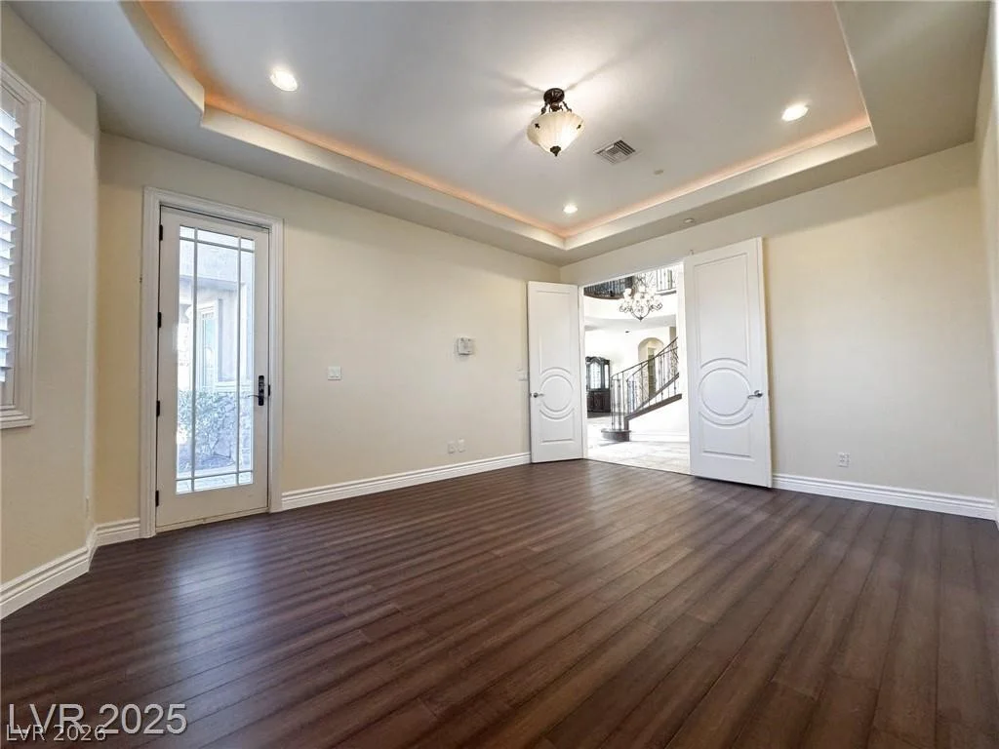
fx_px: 404
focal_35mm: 14
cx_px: 500
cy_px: 374
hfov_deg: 102.1
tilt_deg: +1.3
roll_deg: +0.4
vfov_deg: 85.7
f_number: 2.2
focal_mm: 2.2
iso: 250
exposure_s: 1/120
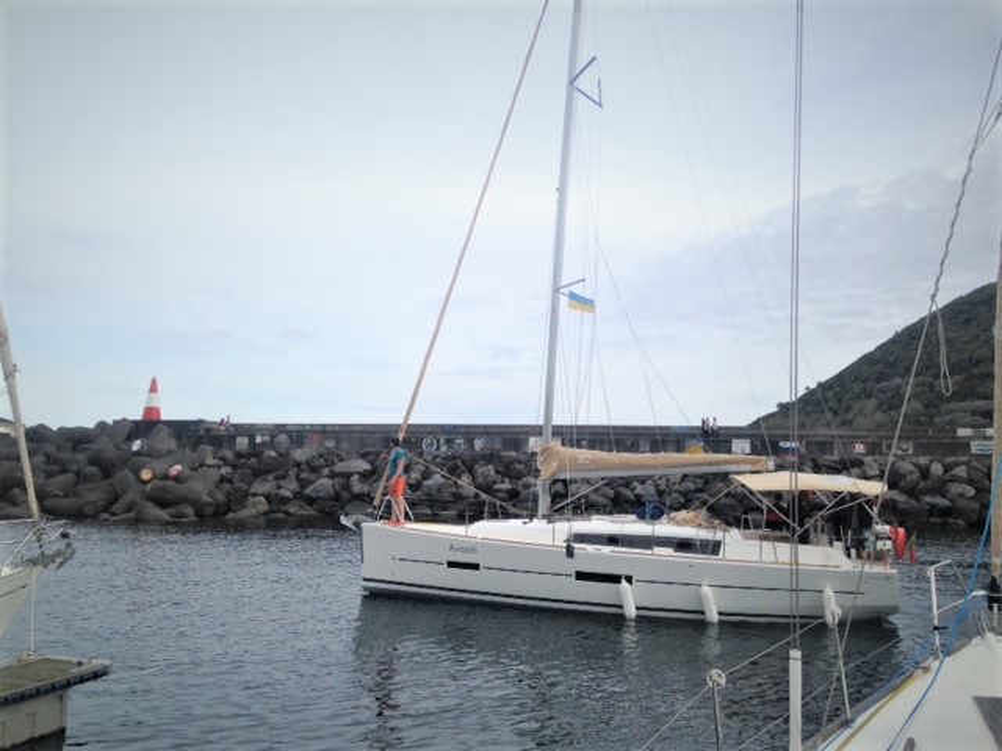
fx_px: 955
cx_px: 501
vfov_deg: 42.9
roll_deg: -1.8
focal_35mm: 33
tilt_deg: +4.9
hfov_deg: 55.4
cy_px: 376
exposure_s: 1/1391
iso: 50
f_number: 2.4
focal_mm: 4.12
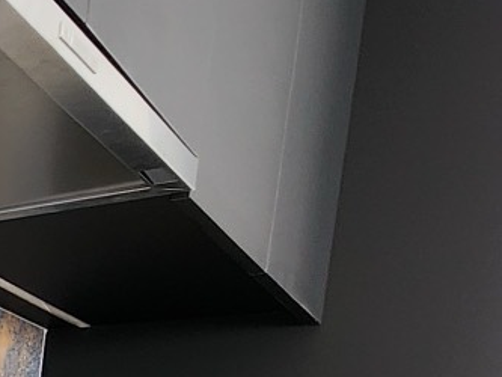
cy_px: 654
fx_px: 1132
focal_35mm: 78
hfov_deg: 13.6
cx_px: -813
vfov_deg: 16.3
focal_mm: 2.2
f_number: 2.2
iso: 64
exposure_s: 1/50
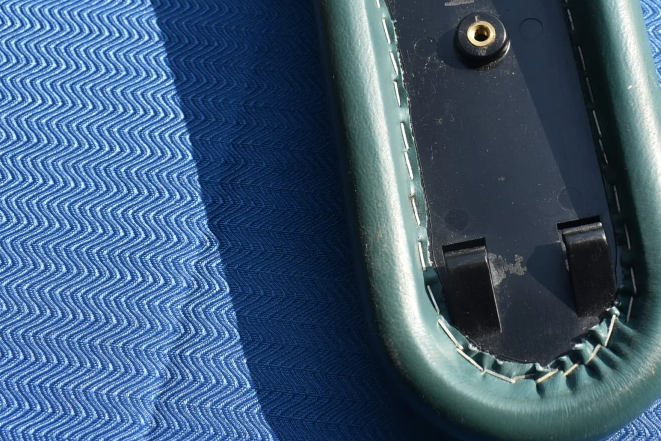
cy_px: 81
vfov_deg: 21.0
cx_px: 533
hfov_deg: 30.6
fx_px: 1175
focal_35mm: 64
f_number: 7.1
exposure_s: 1/400
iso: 200
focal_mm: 22
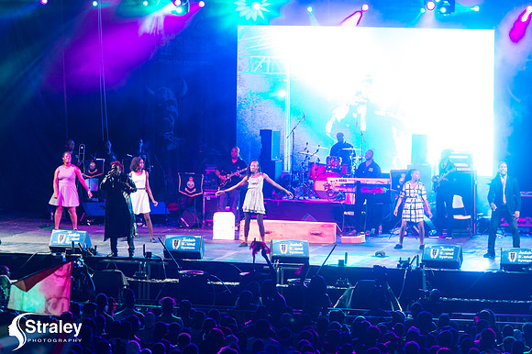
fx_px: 2806
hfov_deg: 10.8
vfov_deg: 7.2
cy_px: 177
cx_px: 266
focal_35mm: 190
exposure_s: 1/60
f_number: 5.6
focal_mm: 190
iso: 2500
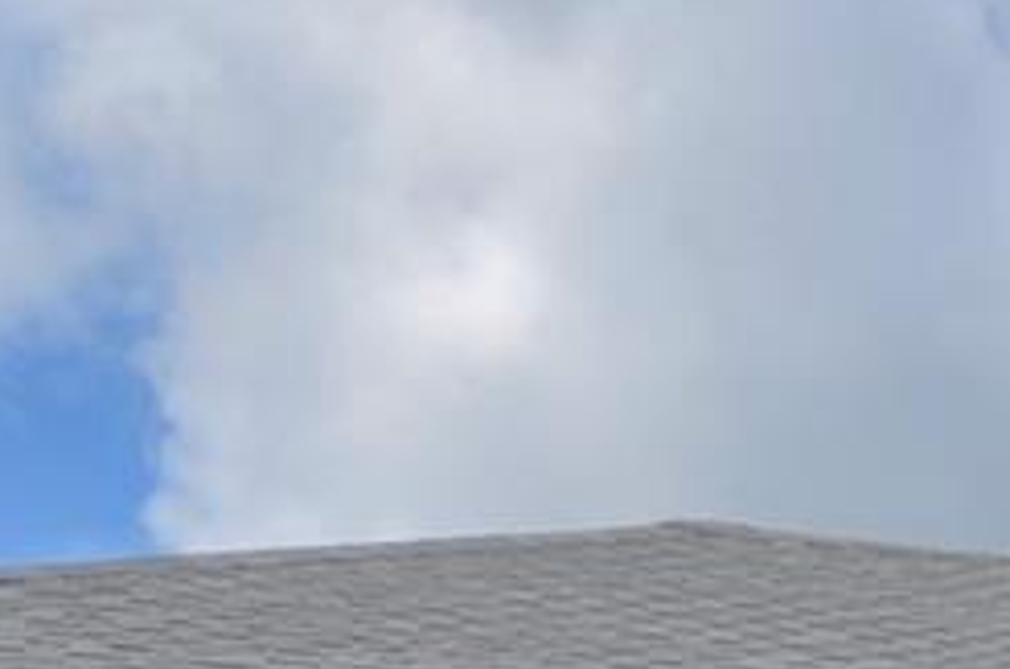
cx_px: 1798
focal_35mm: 234
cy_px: 1631
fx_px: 6552
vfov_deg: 5.6
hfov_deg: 8.5
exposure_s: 1/320
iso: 100
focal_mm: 24
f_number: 9
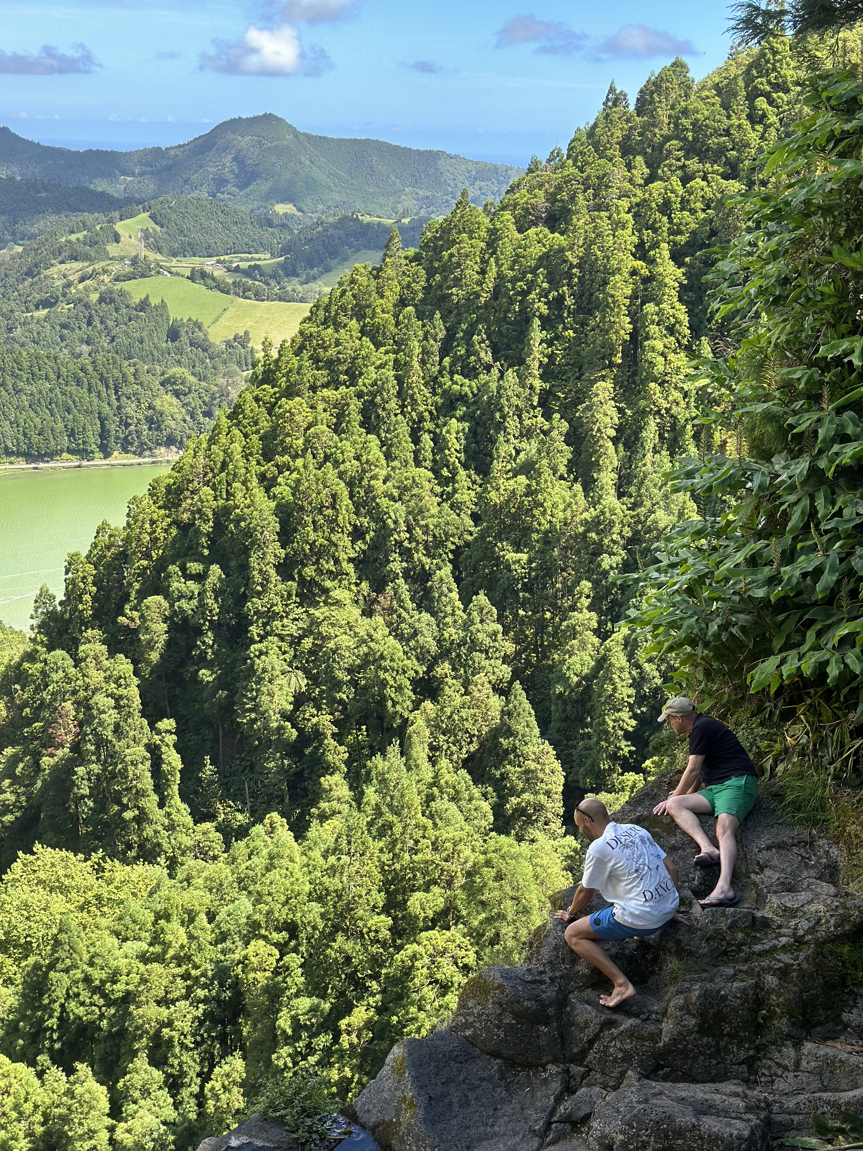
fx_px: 1596
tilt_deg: -16.1
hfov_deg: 30.3
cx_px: 432
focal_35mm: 48
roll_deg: -2.1
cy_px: 576
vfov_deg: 39.7
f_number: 1.78
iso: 80
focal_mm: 6.86
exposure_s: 1/971
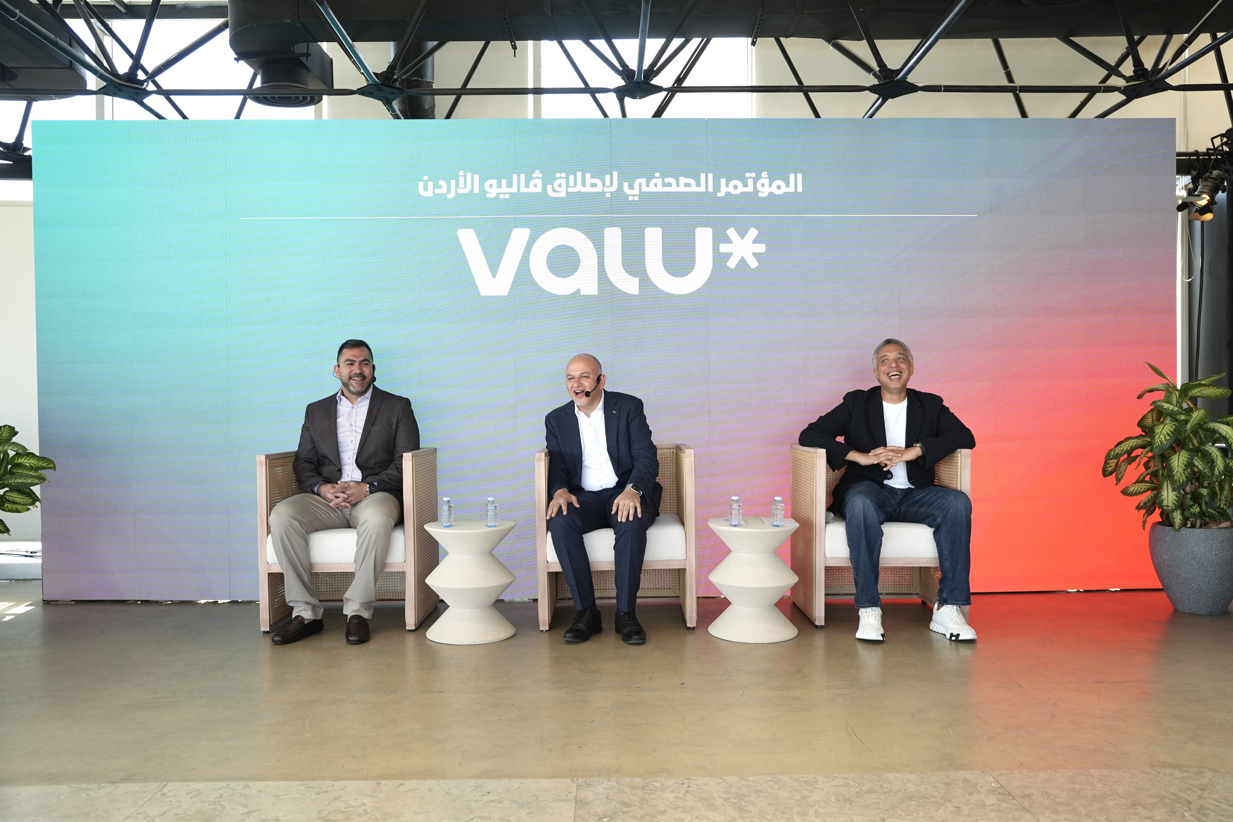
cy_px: 411
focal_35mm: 29
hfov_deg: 63.5
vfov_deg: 44.8
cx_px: 616
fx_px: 997
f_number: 2.8
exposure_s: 1/500
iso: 800
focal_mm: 29.1
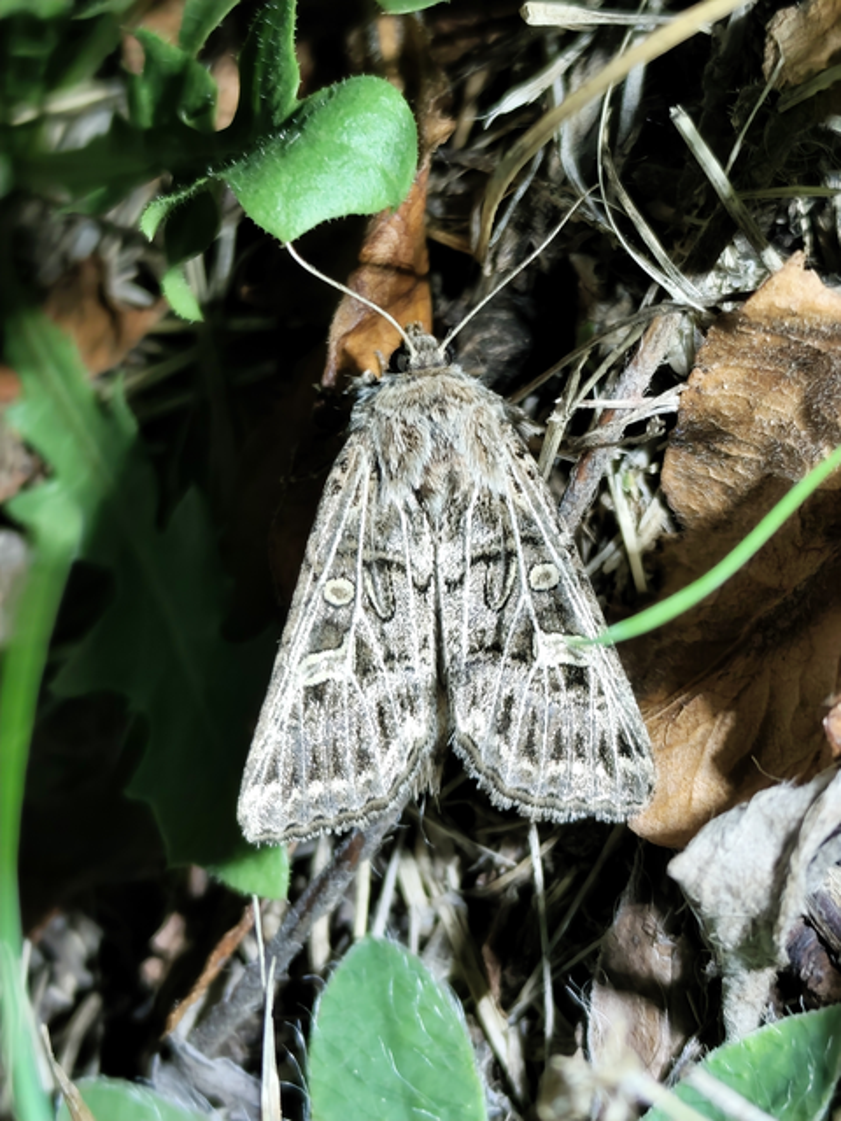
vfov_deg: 21.3
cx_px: 420
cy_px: 560
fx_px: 2980
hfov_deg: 16.1
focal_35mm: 92
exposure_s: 1/100
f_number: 1.65
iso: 100
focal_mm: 6.19
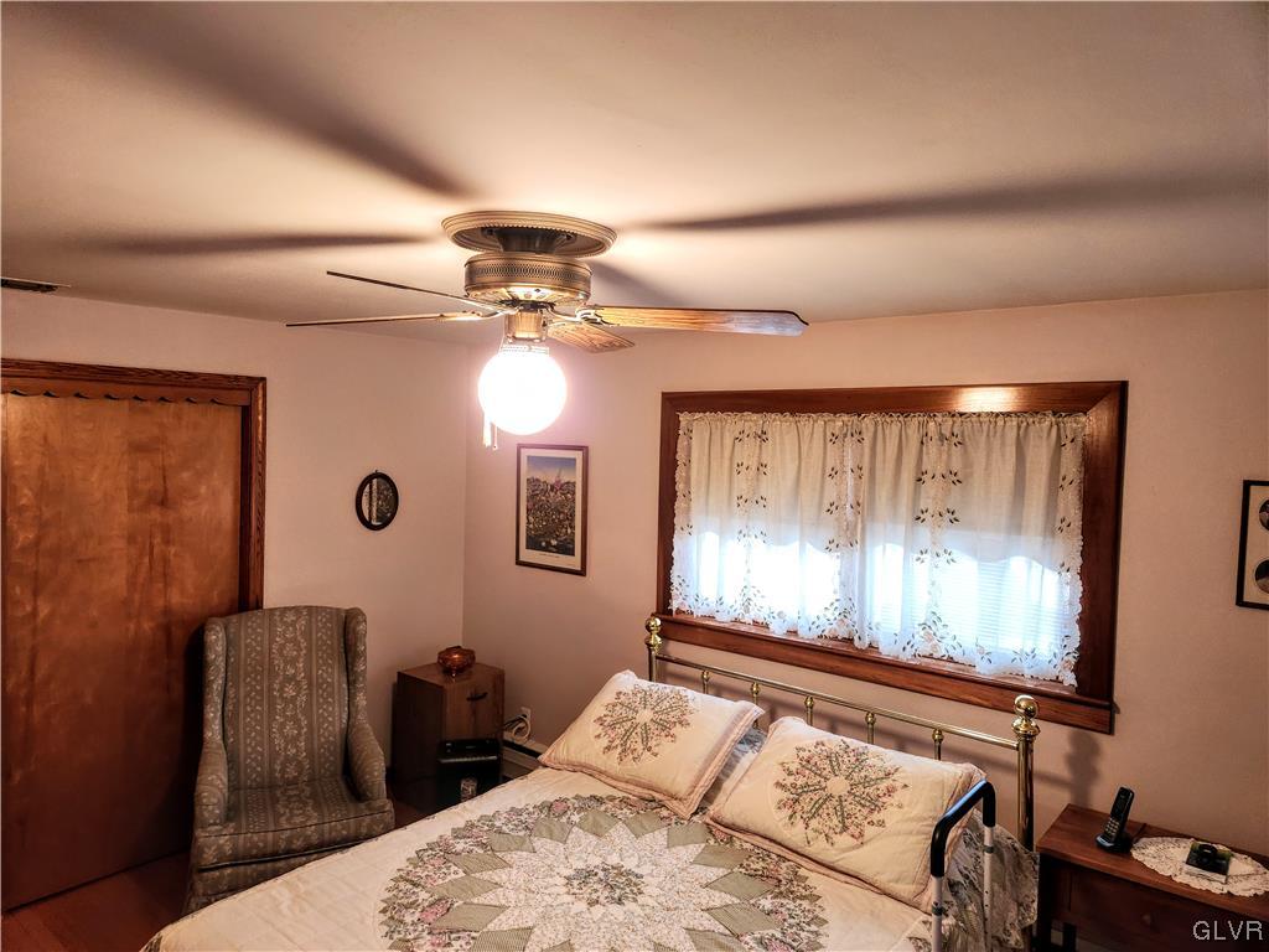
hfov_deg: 73.9
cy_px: 476
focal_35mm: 23
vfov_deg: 58.9
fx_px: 843
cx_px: 634
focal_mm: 5.4
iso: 200
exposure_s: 1/60
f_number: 1.8
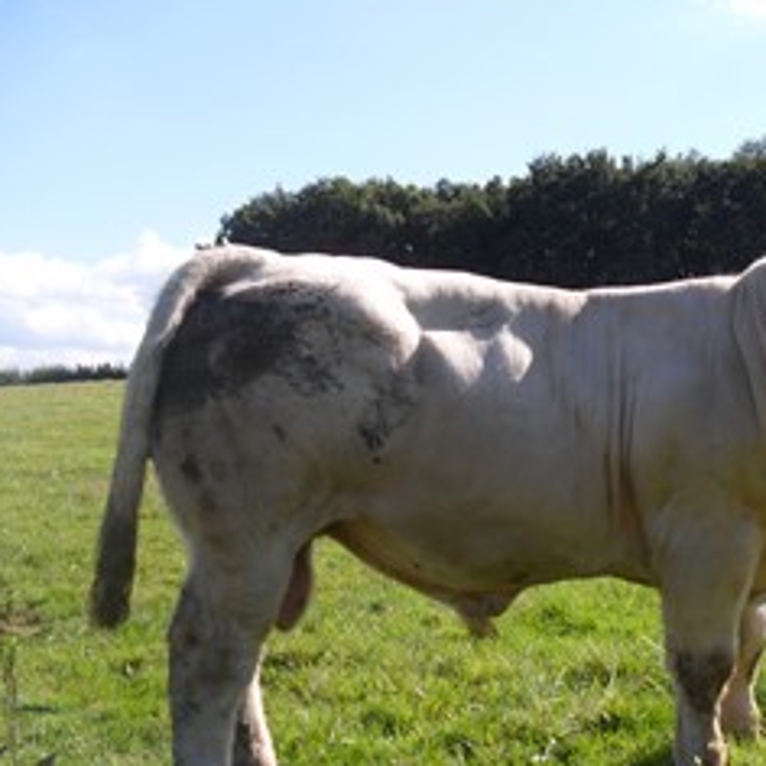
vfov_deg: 31.0
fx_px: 1377
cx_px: 633
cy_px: 472
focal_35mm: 55
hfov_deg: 30.2
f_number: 7.6
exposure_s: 1/180
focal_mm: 6.3
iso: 80
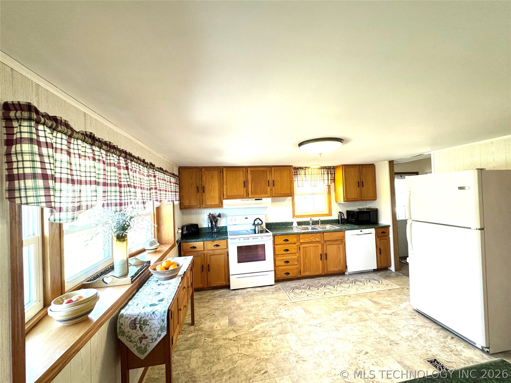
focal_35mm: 14
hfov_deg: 102.1
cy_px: 192
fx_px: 207
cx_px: 256
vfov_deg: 85.7
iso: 160
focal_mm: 2.22
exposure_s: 1/60
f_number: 2.2
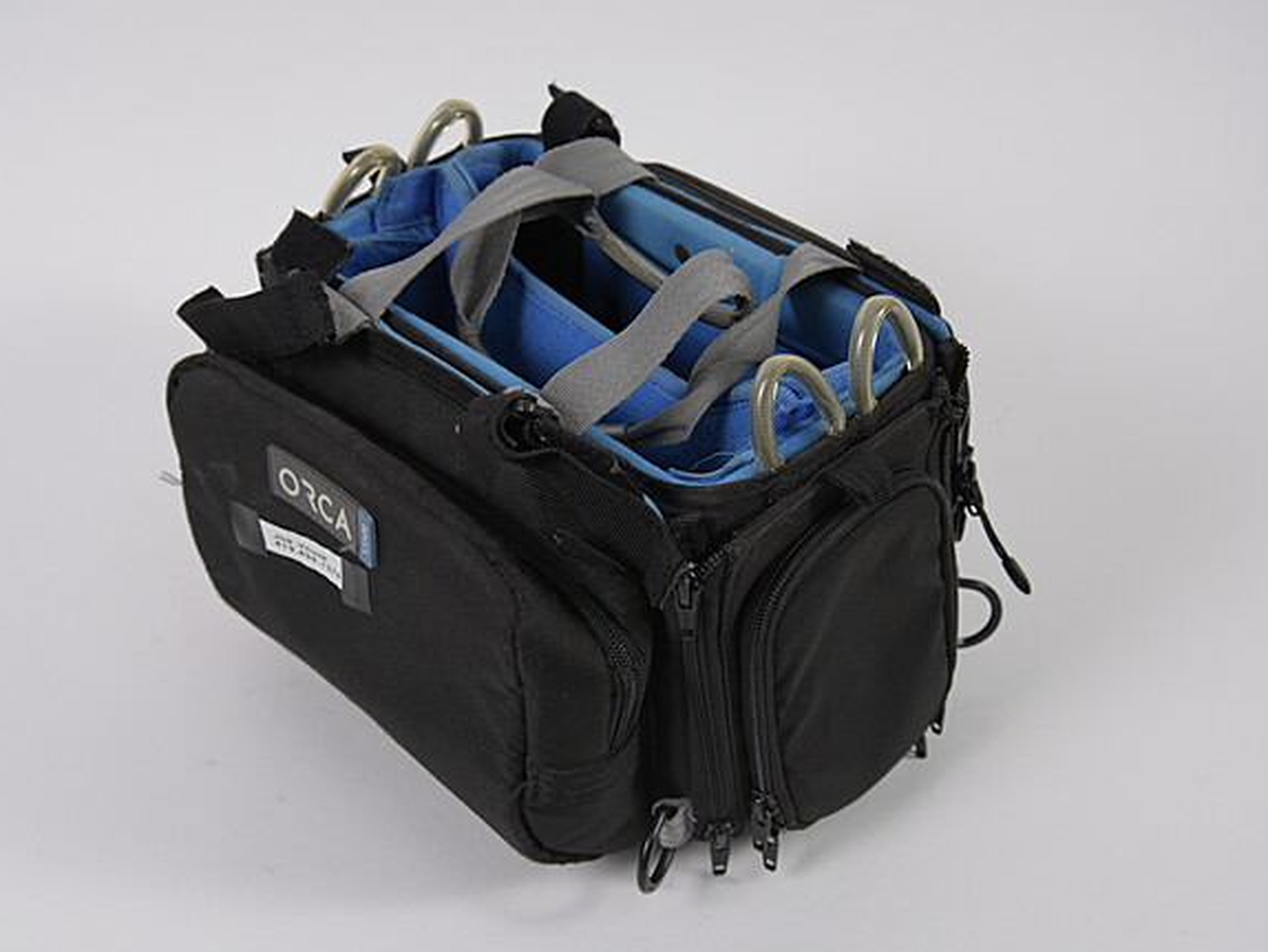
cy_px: 479
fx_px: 1942
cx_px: 613
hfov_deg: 36.2
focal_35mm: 53
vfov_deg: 27.5
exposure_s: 1/400
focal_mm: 48
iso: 800
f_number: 8
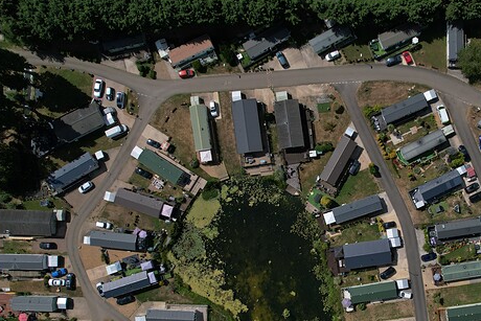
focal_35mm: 33
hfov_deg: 55.6
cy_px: 210
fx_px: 441
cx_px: 334
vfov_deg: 39.6
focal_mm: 8.38
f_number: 2.8
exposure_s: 1/5000
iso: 100
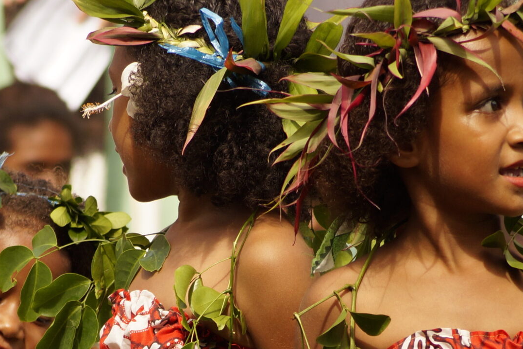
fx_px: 7772
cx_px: 273
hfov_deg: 3.9
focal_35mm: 535
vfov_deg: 2.6
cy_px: 336
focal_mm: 150
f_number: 5.6
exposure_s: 1/500
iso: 200
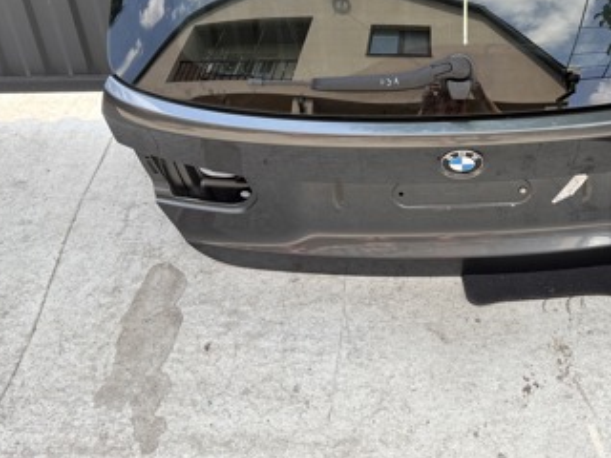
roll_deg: +0.8
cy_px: 53
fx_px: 847
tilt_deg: -33.9
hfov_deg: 39.0
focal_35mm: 48
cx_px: 430
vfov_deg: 29.1
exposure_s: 1/909
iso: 100
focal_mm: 6.76
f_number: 1.78
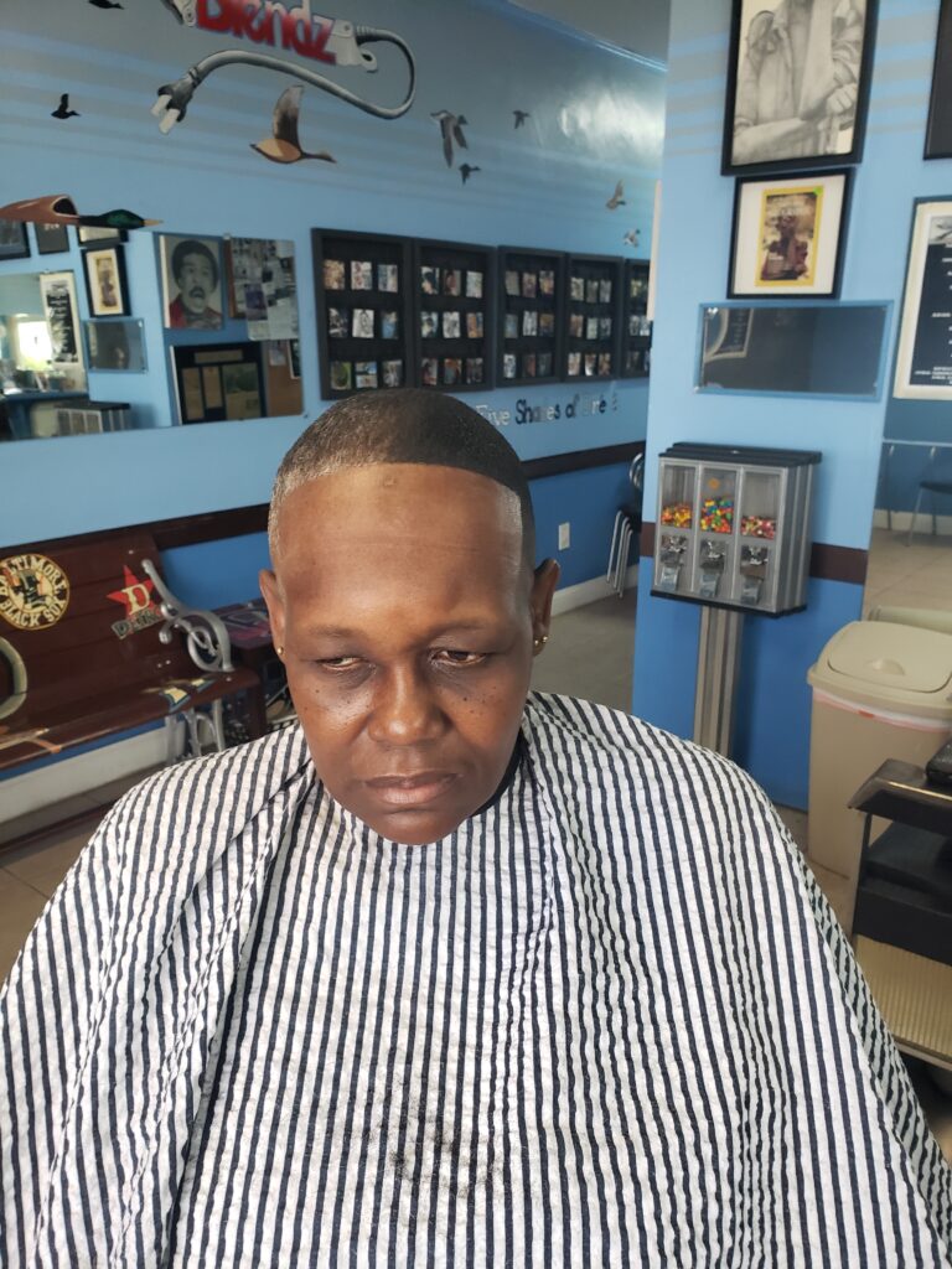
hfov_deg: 53.1
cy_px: 634
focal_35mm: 26
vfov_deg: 67.3
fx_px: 953
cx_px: 476
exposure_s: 1/60
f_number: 2.4
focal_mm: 4.3
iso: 320
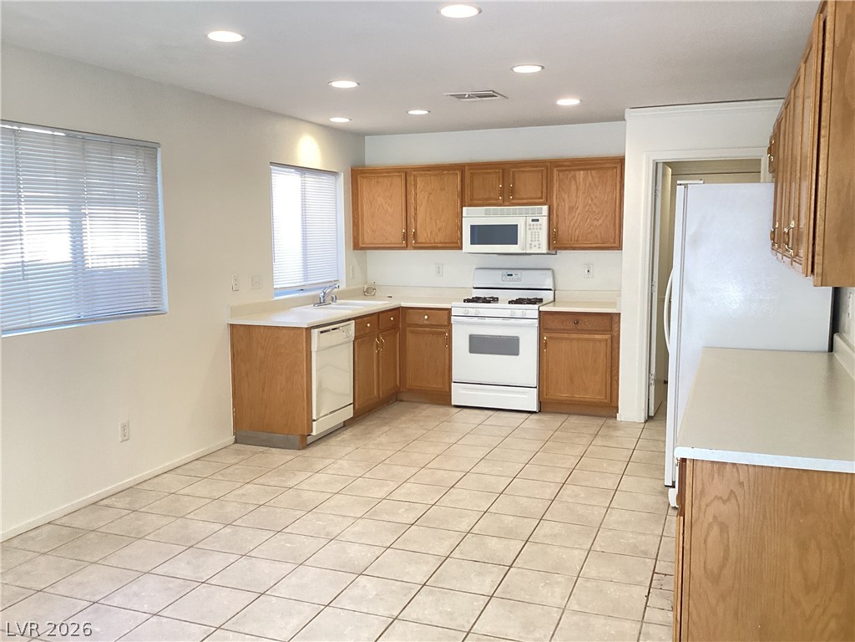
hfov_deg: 58.4
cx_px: 428
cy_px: 321
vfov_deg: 45.4
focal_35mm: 31
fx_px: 766
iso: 160
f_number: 2.4
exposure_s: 1/60
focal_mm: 3.3
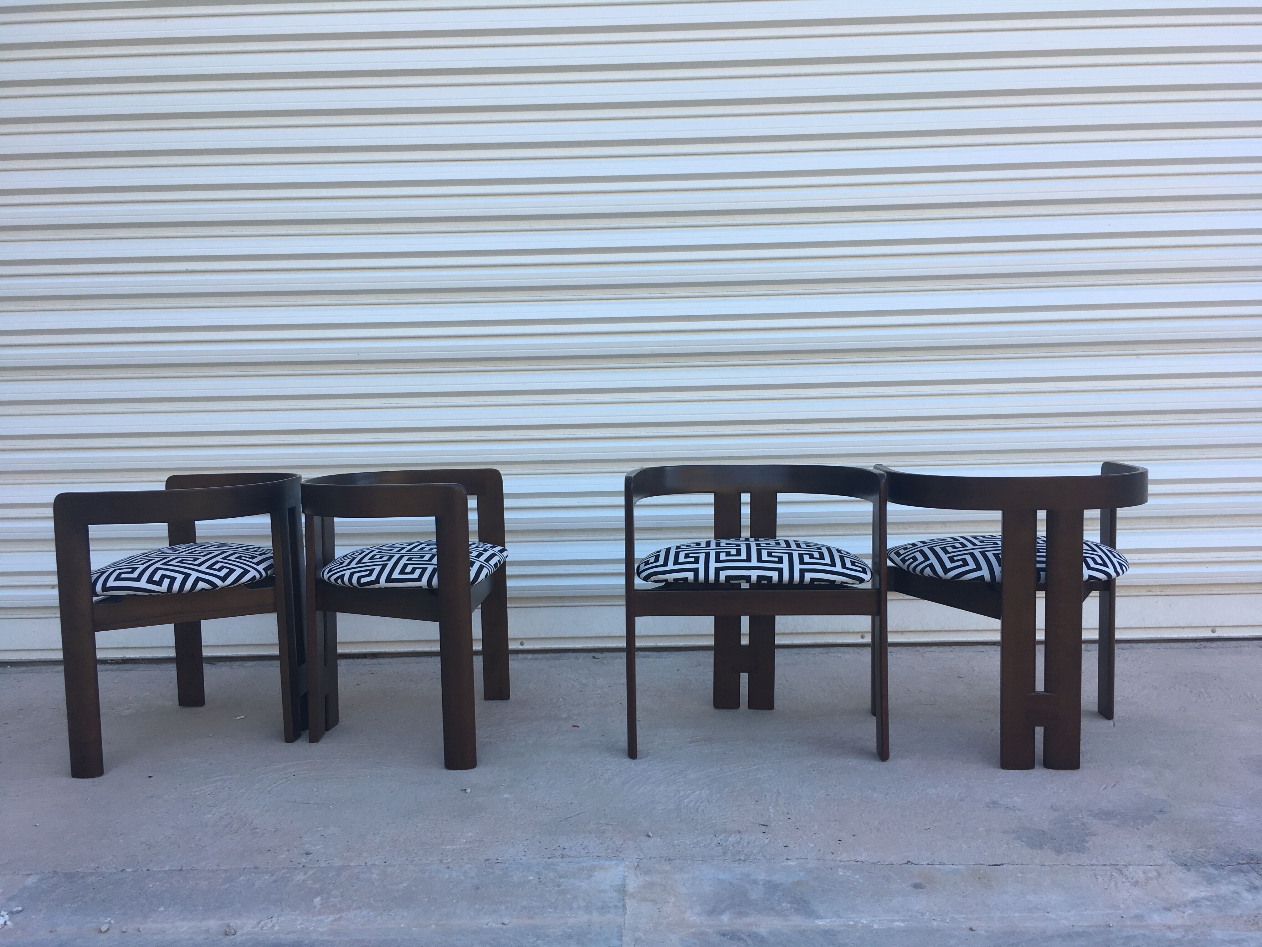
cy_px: 474
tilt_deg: -1.6
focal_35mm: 29
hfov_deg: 61.7
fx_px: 1057
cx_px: 631
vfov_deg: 48.2
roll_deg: +2.5
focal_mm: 4.15
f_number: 2.2
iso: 25
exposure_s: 1/129
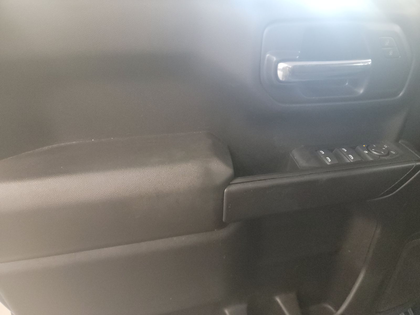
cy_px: 158
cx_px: 210
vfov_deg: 56.8
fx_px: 291
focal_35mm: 24
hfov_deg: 71.6
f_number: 1.8
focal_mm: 6.7
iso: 2148
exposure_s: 1/59
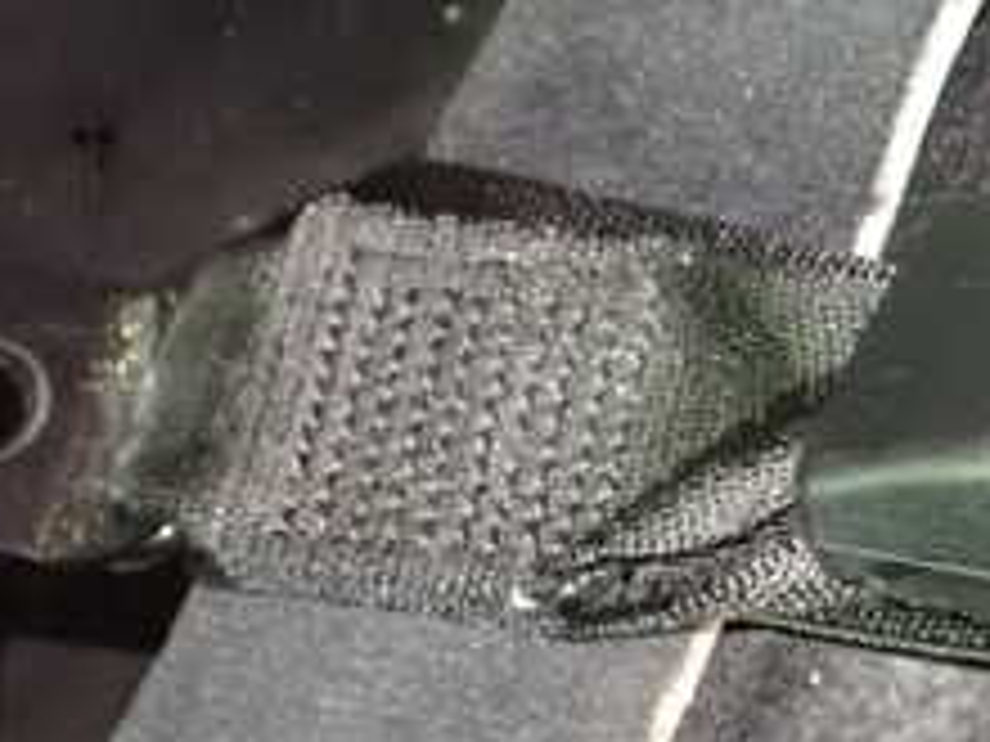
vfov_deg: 15.1
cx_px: 1058
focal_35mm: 98
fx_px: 2803
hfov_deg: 19.3
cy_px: 508
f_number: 2.5
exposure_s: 1/13
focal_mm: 6.37
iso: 1600
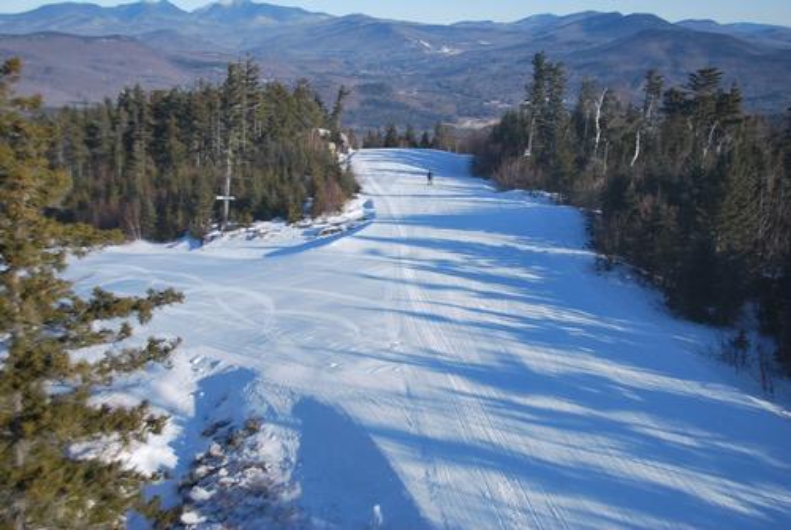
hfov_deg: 53.1
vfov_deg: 37.0
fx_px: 792
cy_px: 265
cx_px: 396
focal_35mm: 36
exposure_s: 1/1000
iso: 125
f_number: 4
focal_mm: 24
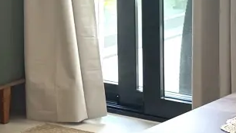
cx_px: -8
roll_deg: +2.5
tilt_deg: -7.8
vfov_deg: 7.3
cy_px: -18
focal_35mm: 164
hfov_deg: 12.9
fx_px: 1026
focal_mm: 6.76
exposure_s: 1/176
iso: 80
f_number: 1.78
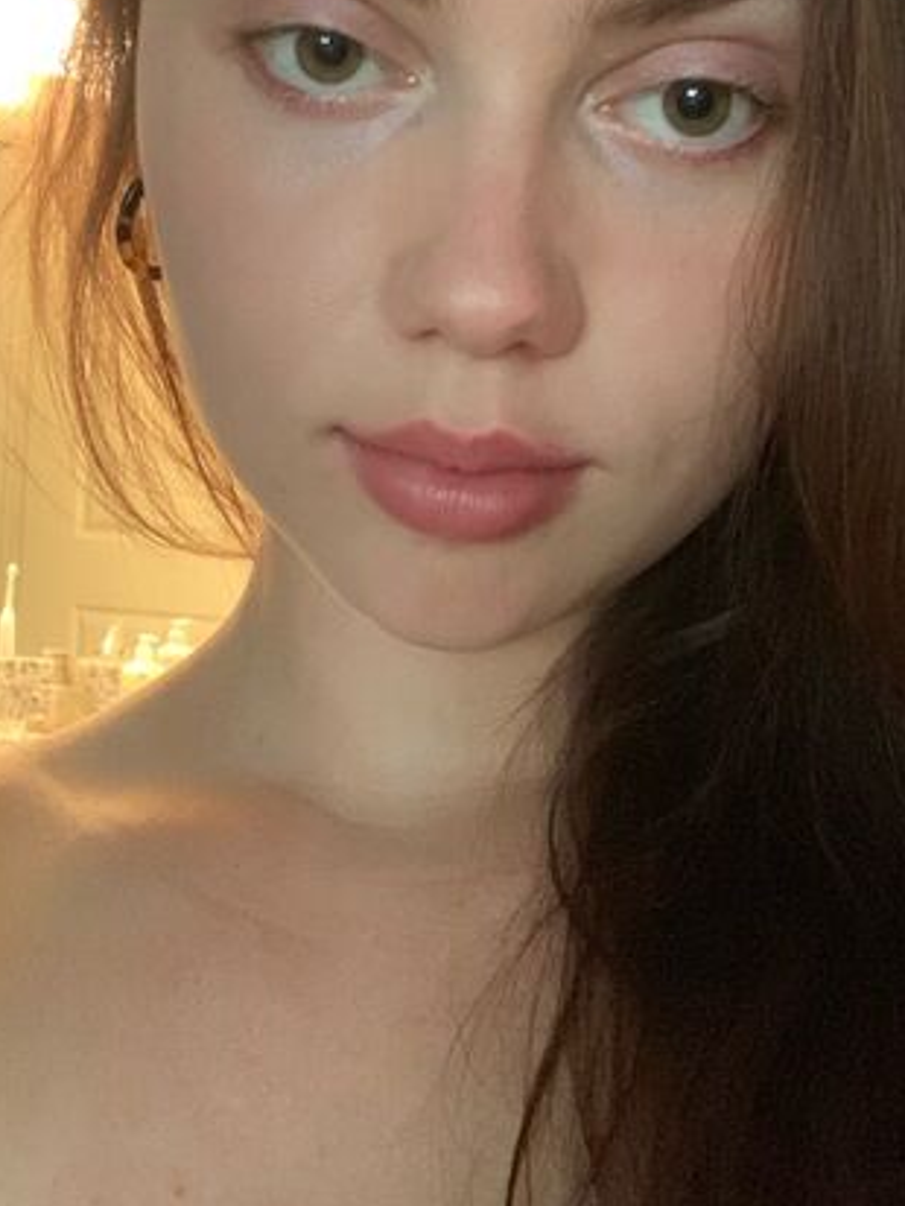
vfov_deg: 38.5
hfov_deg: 29.7
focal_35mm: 49
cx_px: 488
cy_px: 409
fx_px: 1707
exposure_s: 1/15
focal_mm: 2.87
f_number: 2.2
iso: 640
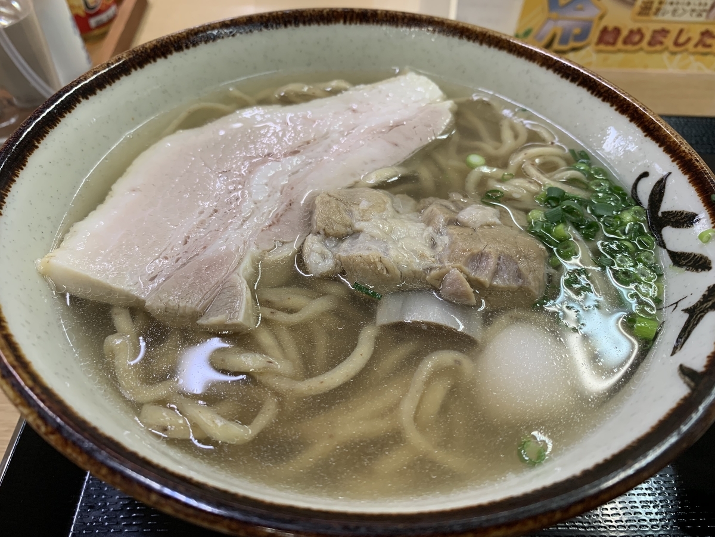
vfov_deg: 53.1
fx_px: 537
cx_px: 358
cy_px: 268
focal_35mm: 26
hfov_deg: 67.3
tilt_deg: -48.5
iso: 100
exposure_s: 1/60
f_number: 1.8
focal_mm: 4.25
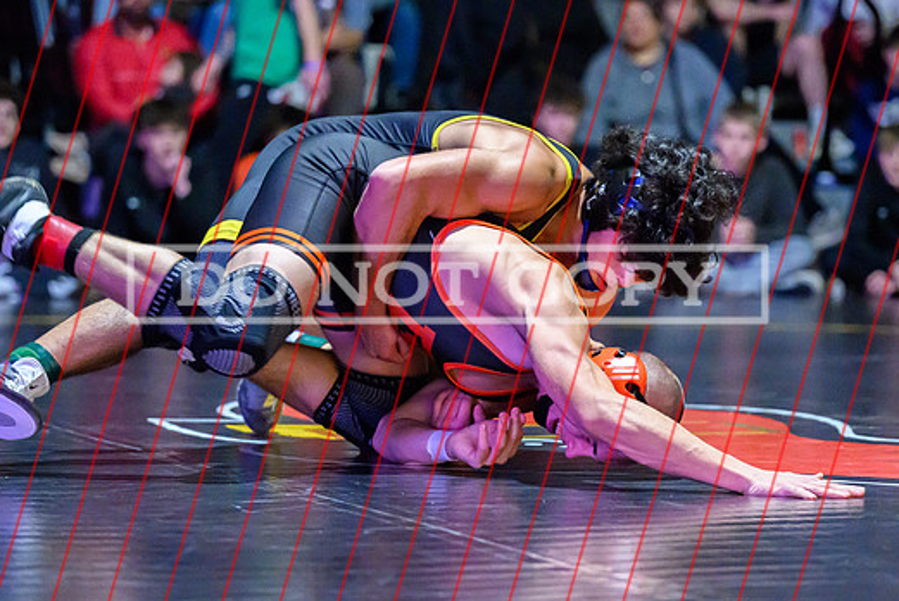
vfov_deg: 8.8
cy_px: 285
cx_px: 434
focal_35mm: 156
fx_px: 3898
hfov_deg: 13.2
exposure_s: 1/500
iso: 16000
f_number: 2.8
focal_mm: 110
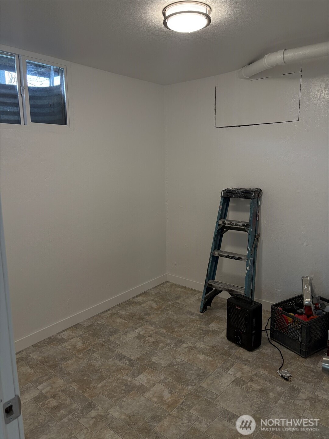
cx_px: 164
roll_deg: +1.0
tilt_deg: -9.5
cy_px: 220
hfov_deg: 53.1
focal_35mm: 26
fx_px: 329
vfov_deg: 67.3
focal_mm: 5.96
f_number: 1.6
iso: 100
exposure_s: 1/120
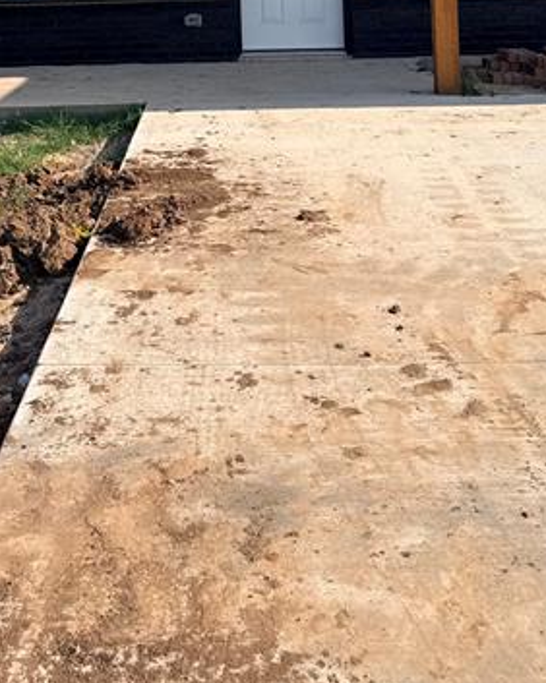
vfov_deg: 32.6
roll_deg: +2.0
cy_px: -50
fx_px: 1031
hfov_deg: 29.3
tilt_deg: -0.5
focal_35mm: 51
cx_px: 153
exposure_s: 1/4167
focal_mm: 6.76
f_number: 1.78
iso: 80
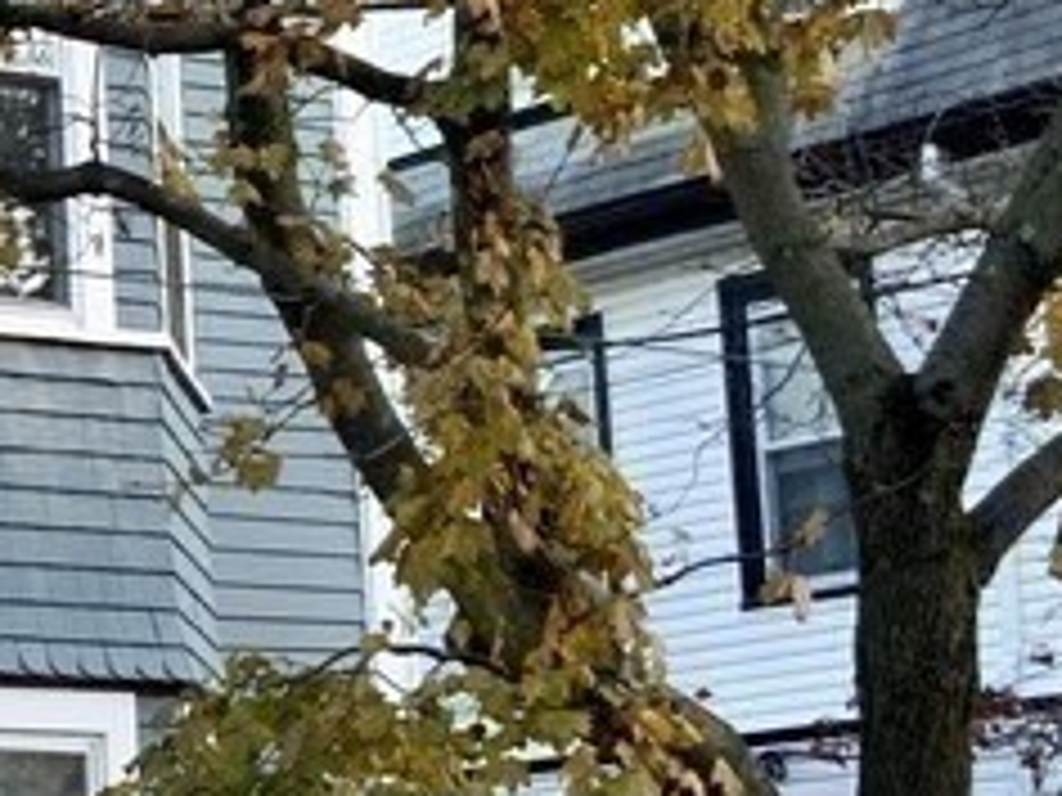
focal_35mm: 126
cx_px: -288
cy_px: 301
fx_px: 3866
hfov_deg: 15.0
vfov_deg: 11.8
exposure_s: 1/144
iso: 16
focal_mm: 3
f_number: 1.8
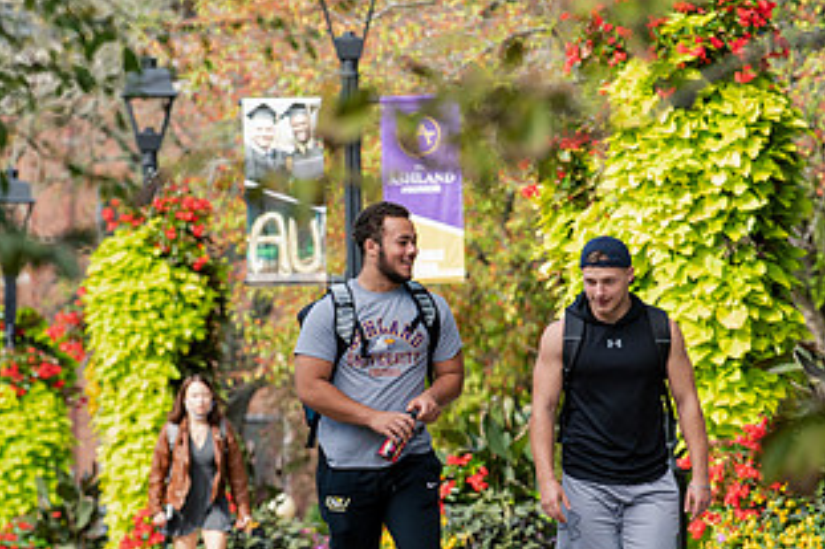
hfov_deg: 3.7
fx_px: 12826
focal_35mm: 560
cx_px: 385
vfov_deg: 2.5
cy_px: 458
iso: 500
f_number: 9
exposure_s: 1/320
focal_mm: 300
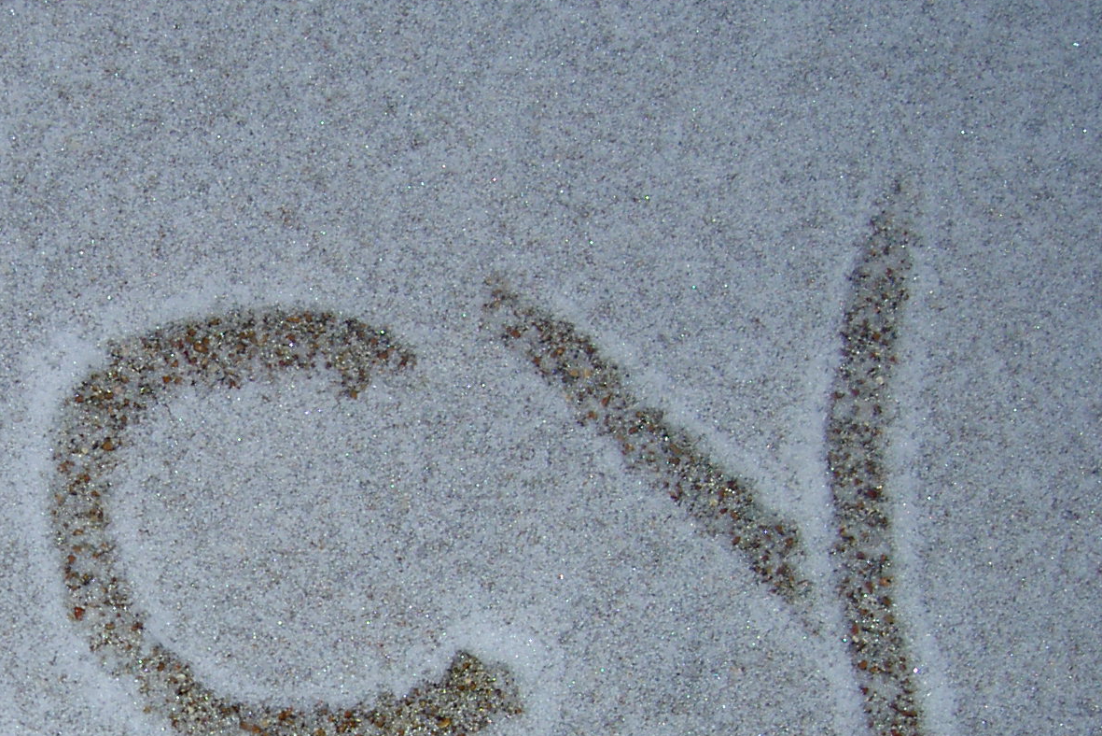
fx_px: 2725
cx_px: 103
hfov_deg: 22.3
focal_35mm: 89
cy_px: 655
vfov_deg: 15.2
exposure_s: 1/59.5
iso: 100
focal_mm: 8
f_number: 2.8
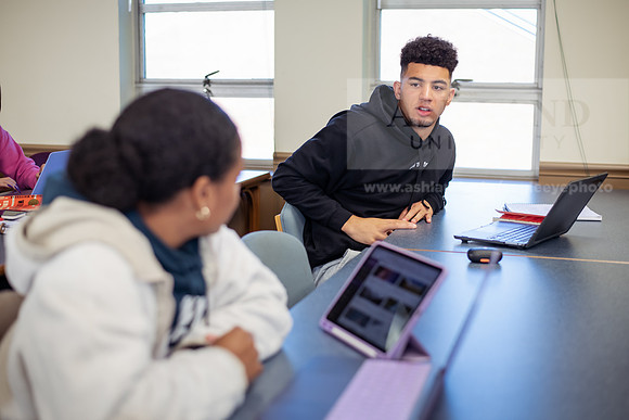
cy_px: 210
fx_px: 874
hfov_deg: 39.6
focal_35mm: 50
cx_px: 314
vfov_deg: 27.0
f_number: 2.2
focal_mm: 50
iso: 640
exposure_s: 1/200
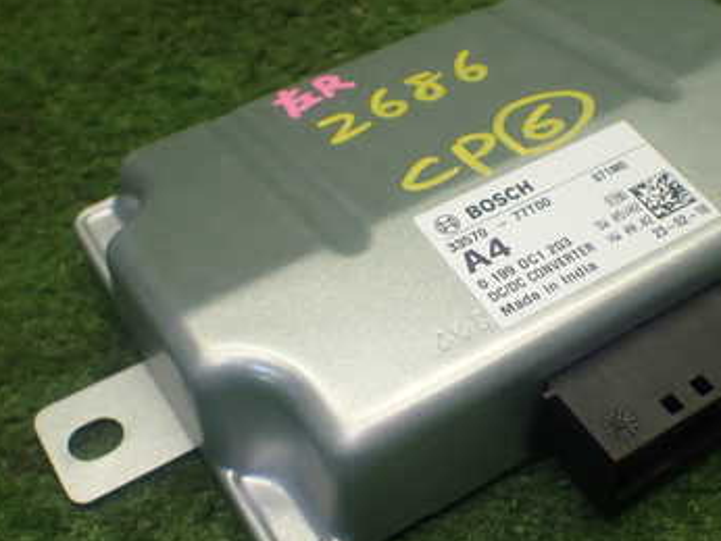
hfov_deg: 36.6
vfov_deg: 28.1
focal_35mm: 52
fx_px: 1084
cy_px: 285
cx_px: 446
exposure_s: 1/125
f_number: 2.3
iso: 200
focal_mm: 5.4
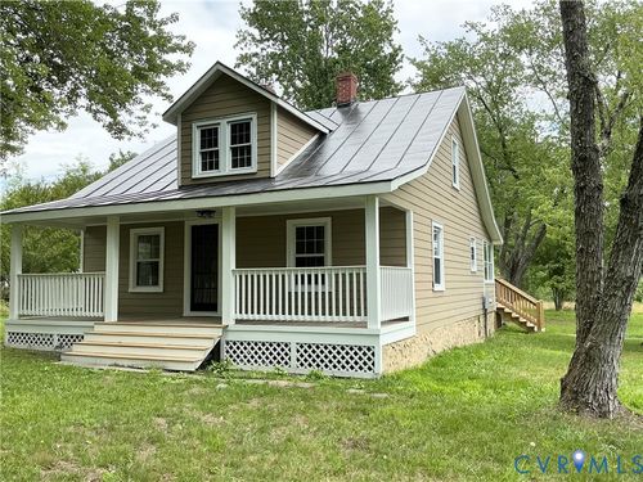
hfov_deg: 63.4
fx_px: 520
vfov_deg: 49.7
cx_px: 322
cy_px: 241
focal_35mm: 28
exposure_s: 1/719
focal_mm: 3
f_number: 1.8
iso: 25
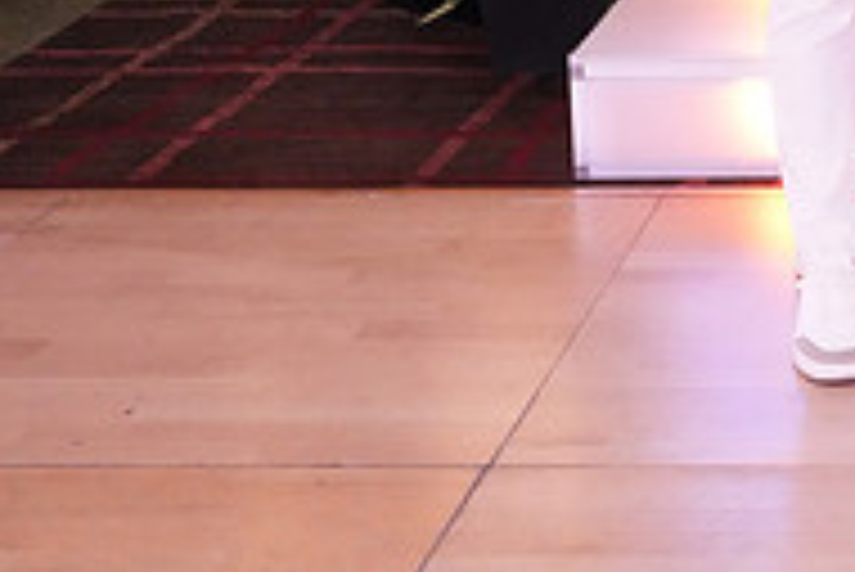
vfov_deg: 12.2
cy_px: -281
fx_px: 2543
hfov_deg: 17.7
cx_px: 1148
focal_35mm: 107
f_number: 8
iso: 8000
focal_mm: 35
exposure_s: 1/250
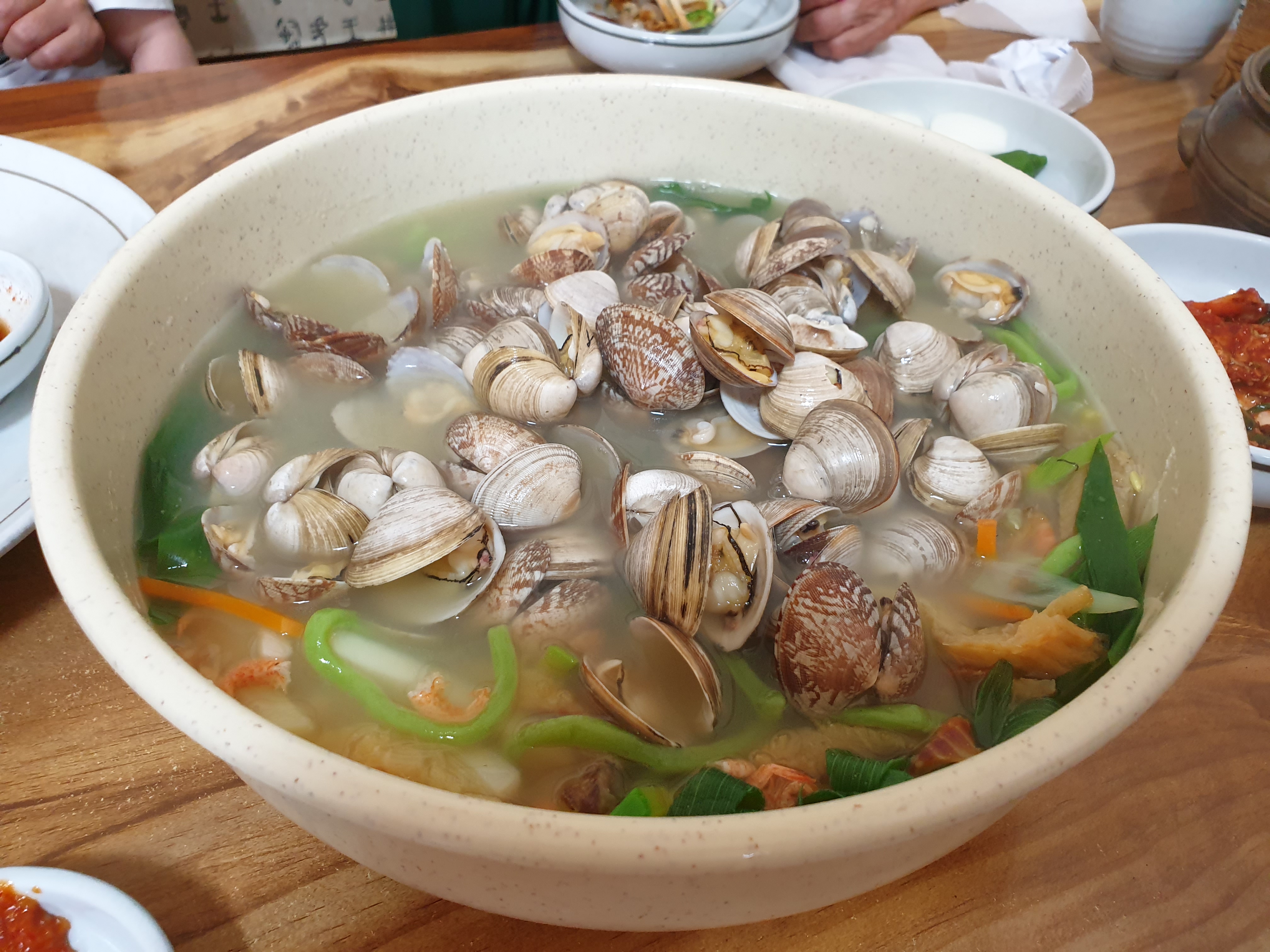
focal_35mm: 26
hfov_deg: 67.3
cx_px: 635
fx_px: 954
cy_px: 476
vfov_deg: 53.1
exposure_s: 1/24
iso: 250
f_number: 2.4
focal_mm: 4.3
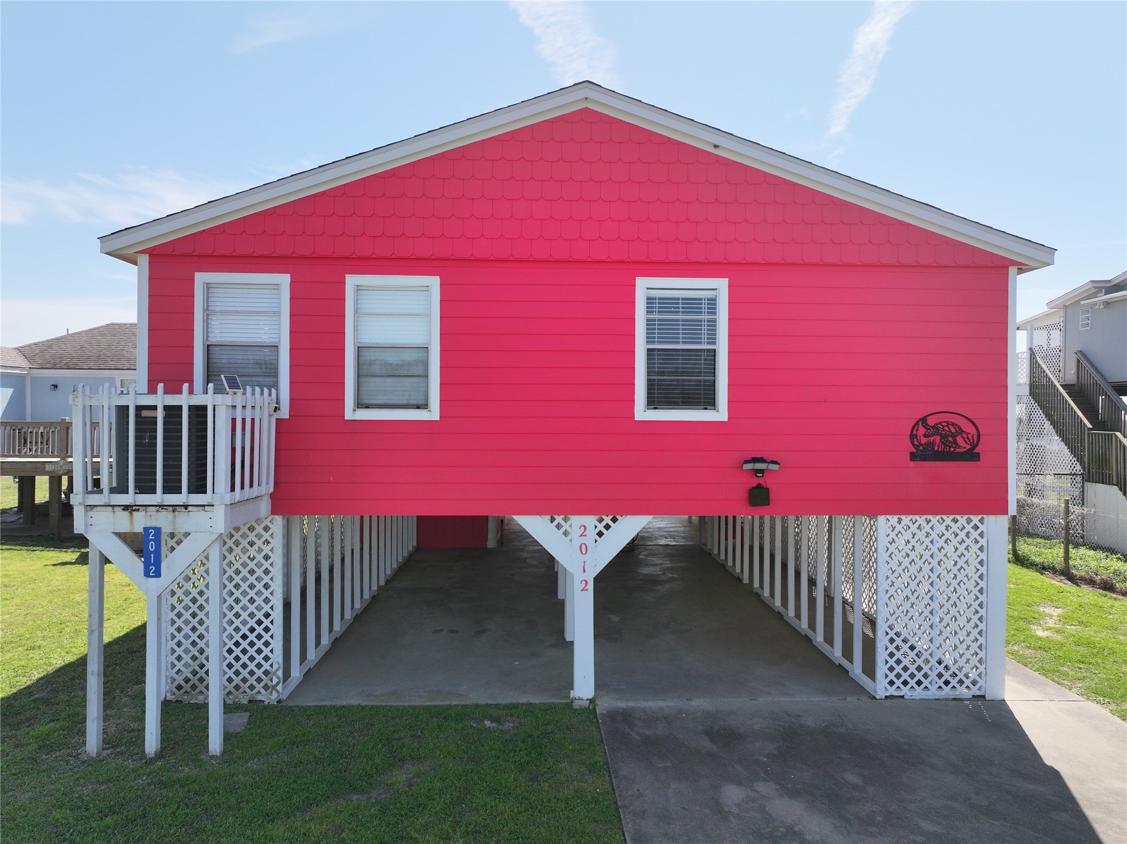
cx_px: 564
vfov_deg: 56.8
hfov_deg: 71.6
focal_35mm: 24
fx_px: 781
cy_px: 422
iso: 320
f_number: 2.8
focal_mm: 12.29
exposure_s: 1/2500
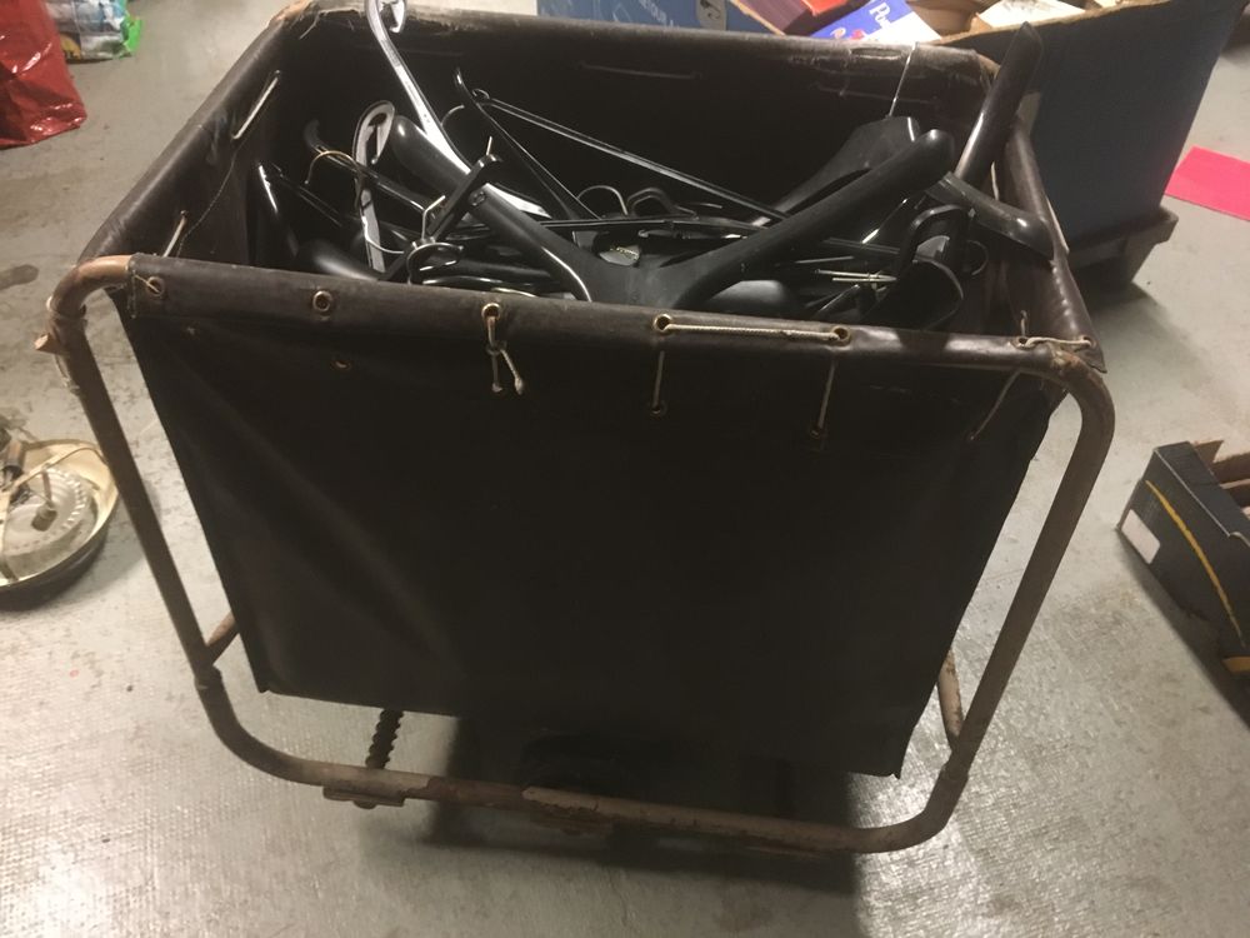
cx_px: 625
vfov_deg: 48.2
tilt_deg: -42.7
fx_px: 1047
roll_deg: -0.1
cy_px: 469
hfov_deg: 61.7
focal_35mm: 29
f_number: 2.2
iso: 400
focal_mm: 4.15
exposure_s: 1/17
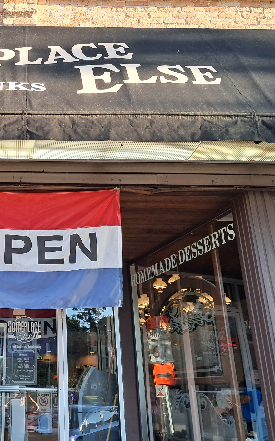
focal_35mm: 39
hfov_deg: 30.7
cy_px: 223
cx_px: 7
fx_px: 468
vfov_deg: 50.4
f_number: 1.8
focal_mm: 4
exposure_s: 1/60
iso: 50
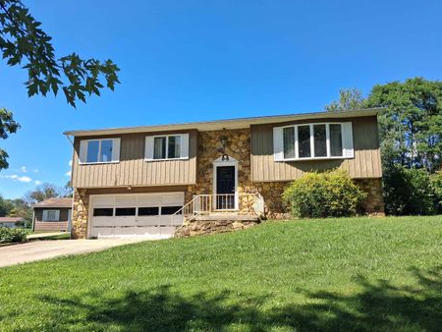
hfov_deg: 59.9
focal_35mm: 30
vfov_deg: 46.8
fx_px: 383
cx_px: 209
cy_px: 166
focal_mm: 4
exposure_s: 1/307
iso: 20
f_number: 1.8
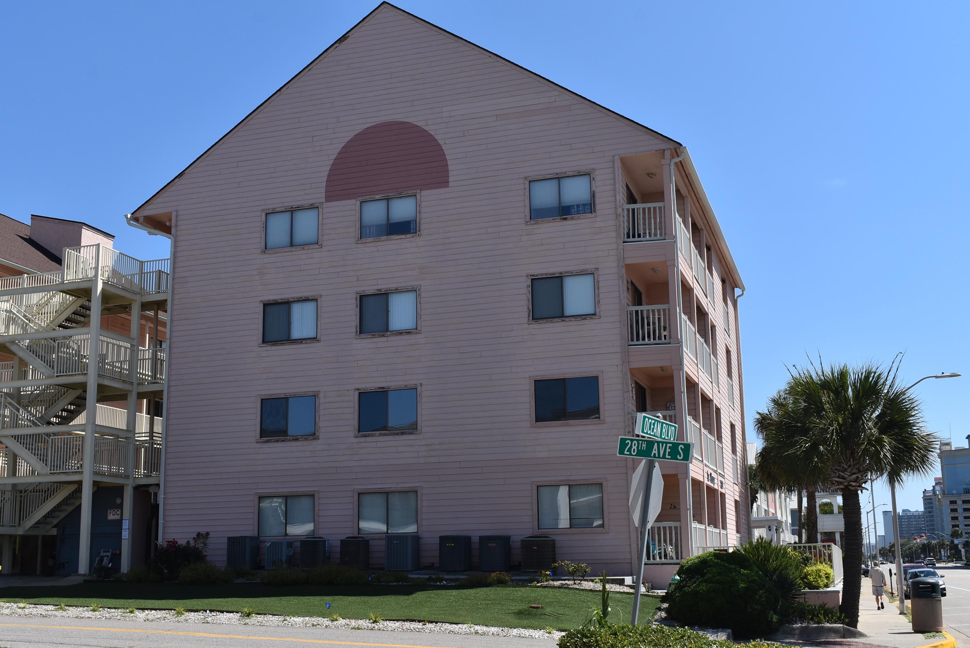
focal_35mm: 42
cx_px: 485
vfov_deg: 31.9
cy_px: 324
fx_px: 1133
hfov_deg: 46.4
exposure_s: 1/400
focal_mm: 28
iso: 200
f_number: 10
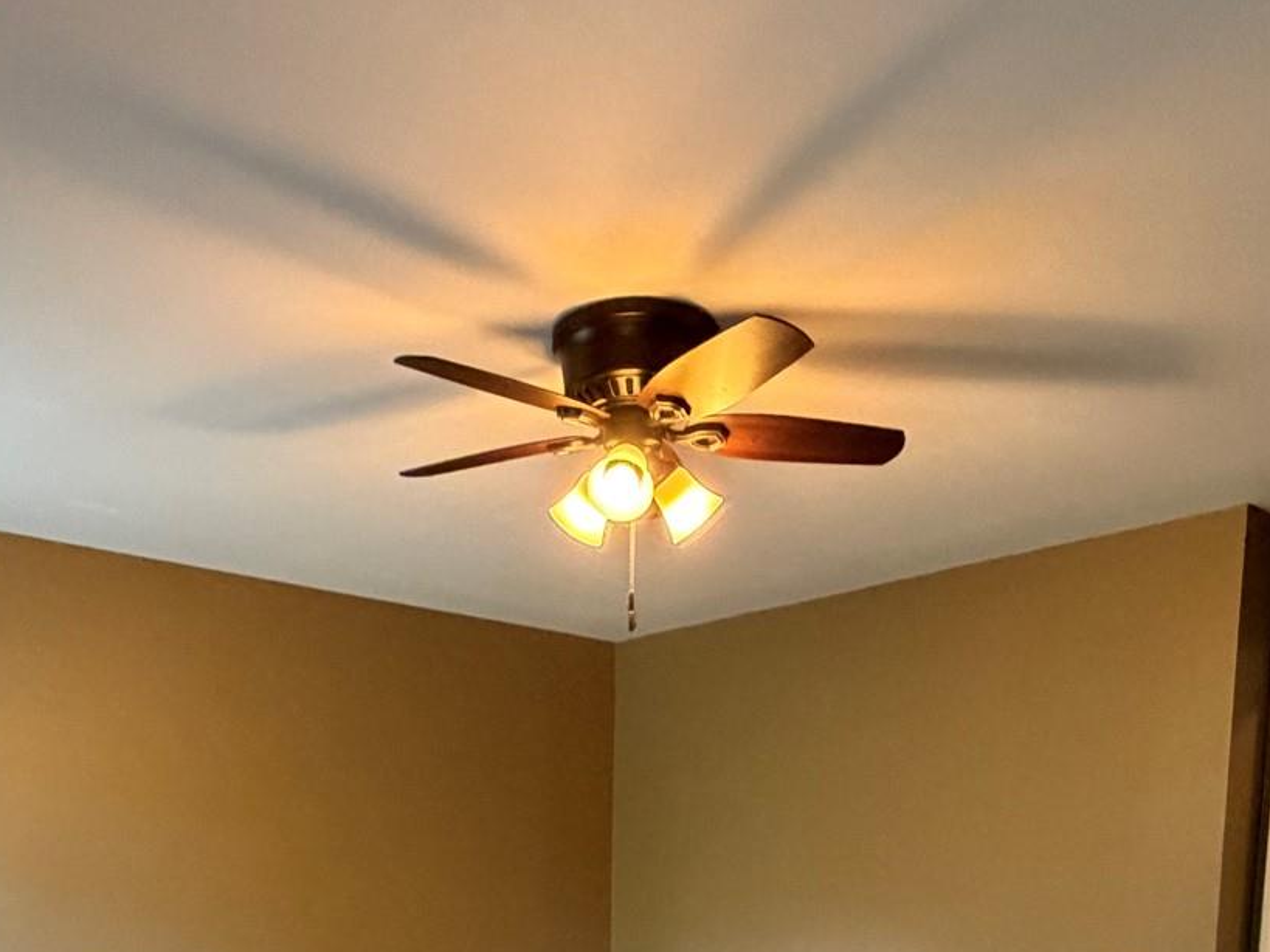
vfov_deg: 35.1
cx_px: 554
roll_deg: -0.1
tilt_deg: -6.4
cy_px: 1040
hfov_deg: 52.5
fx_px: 1284
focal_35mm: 35
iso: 640
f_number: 2.2
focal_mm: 2.22
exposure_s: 1/60
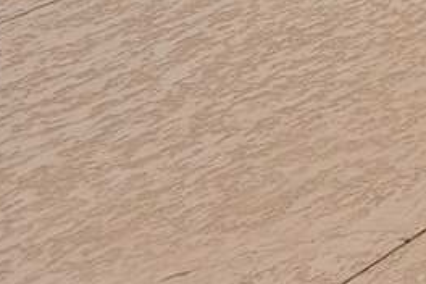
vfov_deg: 9.0
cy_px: -742
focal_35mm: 91
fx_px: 1077
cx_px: 1460
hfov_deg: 9.7
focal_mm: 12
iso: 640
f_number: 9
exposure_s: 1/160
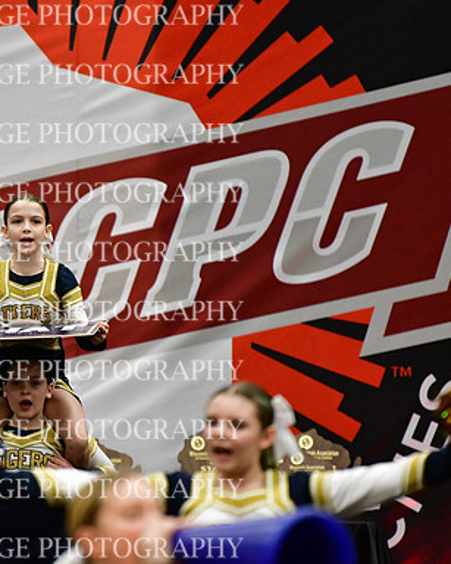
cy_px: 281
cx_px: 31
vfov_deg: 4.6
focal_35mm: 425
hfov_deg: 3.6
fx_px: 7094
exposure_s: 1/800
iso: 4000
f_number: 2.8
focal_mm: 200
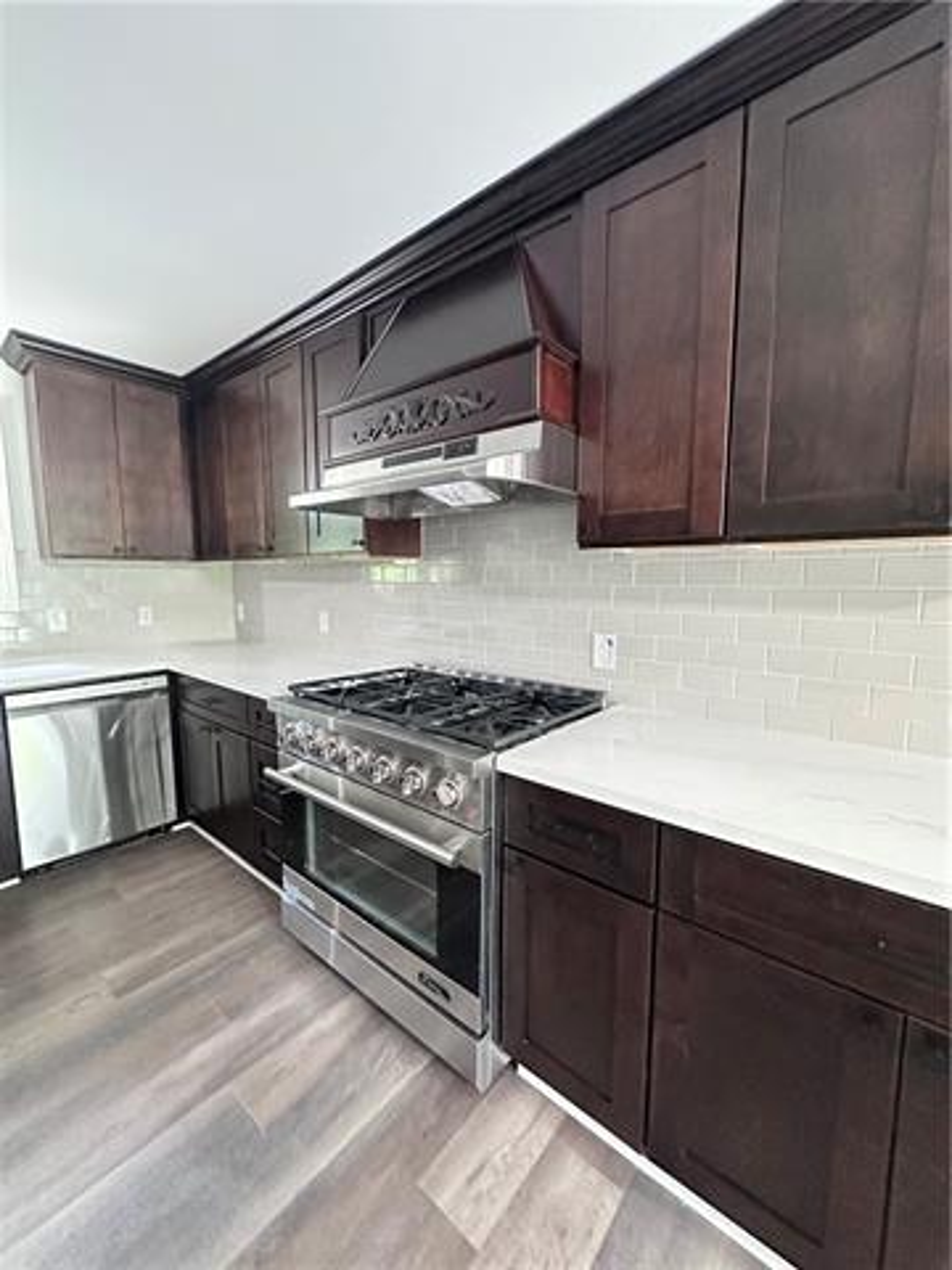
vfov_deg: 102.1
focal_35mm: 14
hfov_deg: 85.7
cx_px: 476
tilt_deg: -5.2
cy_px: 635
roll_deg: -0.7
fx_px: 513
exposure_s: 1/60
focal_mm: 2.22
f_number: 2.2
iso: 1250
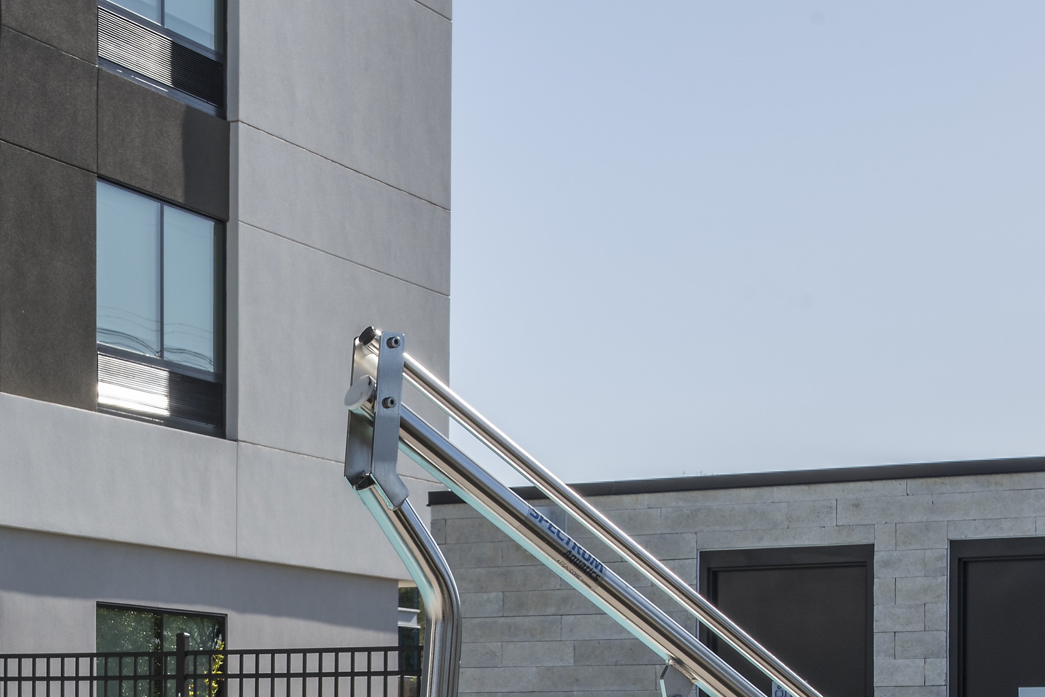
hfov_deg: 22.0
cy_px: 782
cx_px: 75
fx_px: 2613
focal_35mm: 90
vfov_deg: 14.8
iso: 100
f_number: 16
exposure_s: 1/100
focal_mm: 32
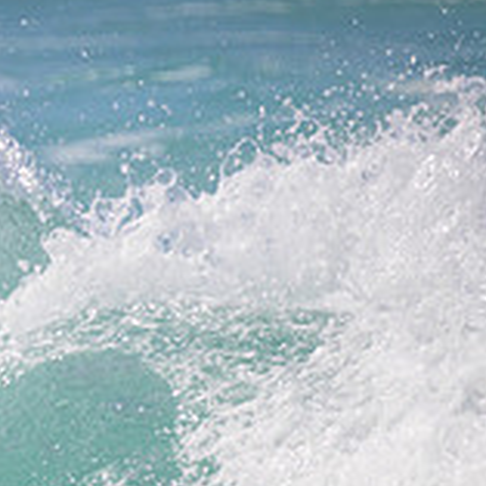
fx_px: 39806
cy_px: 358
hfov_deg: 0.7
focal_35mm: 2506
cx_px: -371
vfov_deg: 0.7
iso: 500
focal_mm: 800
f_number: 11
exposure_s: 1/1250
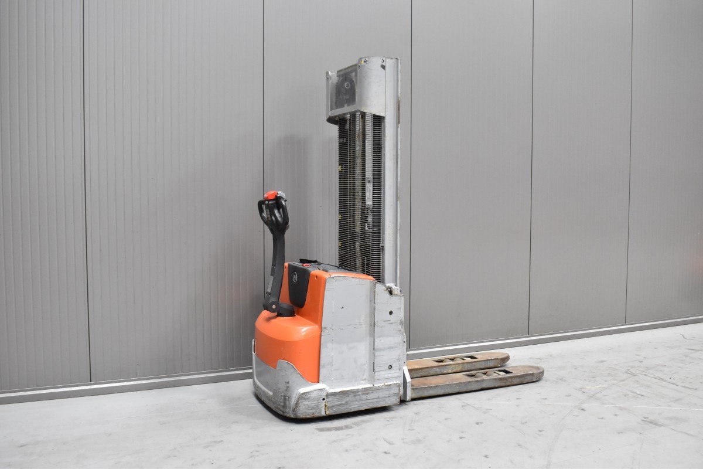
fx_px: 644
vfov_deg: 40.0
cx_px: 352
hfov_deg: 57.2
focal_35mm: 33
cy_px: 234
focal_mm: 22
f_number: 5
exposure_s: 1/30
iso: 1600
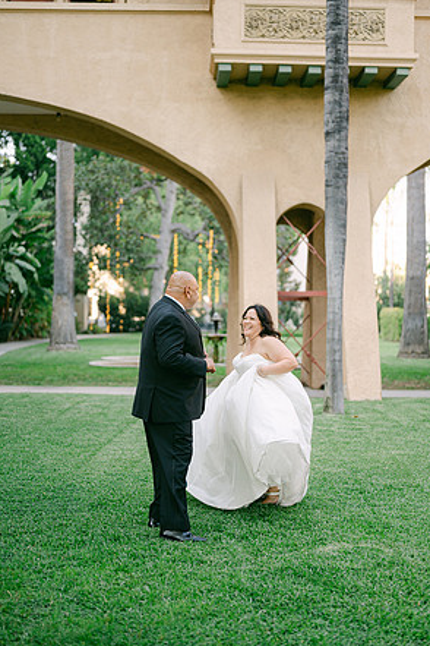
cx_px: 214
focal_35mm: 51
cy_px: 318
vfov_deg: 38.9
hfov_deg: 26.5
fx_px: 914
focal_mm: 50
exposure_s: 1/1250
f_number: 1.8
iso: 320
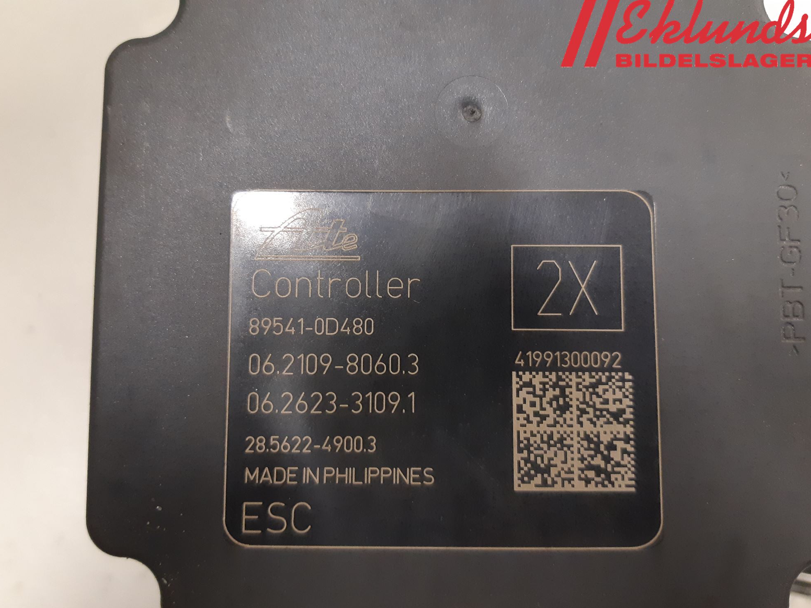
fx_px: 633
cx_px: 392
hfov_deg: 65.3
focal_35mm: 27
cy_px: 313
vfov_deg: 51.3
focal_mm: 3.93
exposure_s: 1/33
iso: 250
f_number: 1.7
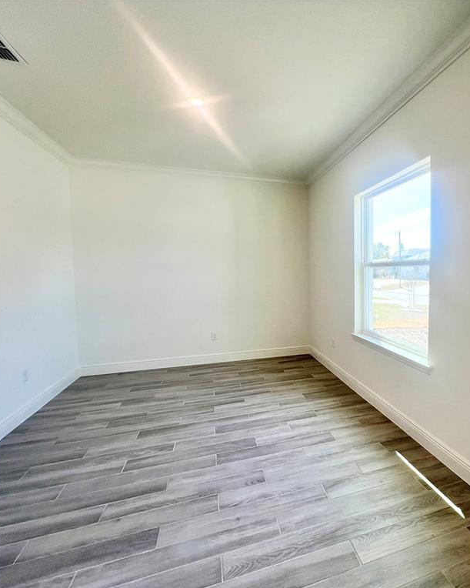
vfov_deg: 89.6
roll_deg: +0.6
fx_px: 296
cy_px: 294
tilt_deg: -4.4
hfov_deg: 73.3
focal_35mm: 17
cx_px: 333
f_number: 1.8
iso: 32
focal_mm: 1.57
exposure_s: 1/126
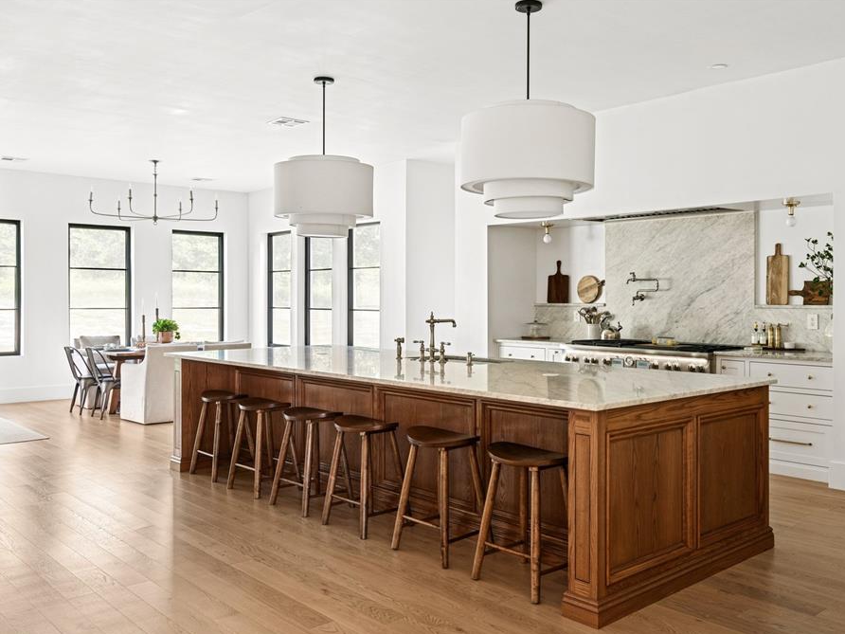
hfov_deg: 56.8
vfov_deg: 44.2
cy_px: 317
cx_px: 440
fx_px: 781
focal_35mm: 32
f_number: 8
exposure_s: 1/8
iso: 200
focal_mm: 29
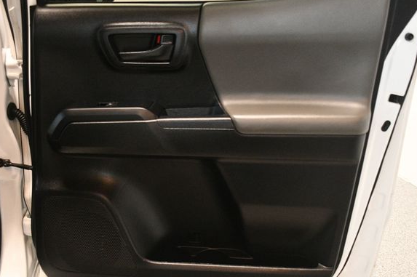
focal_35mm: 38
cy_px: 153
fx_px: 440
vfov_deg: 35.0
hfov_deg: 50.7
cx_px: 207
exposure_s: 1/80
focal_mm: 23
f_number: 3.8
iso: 3200
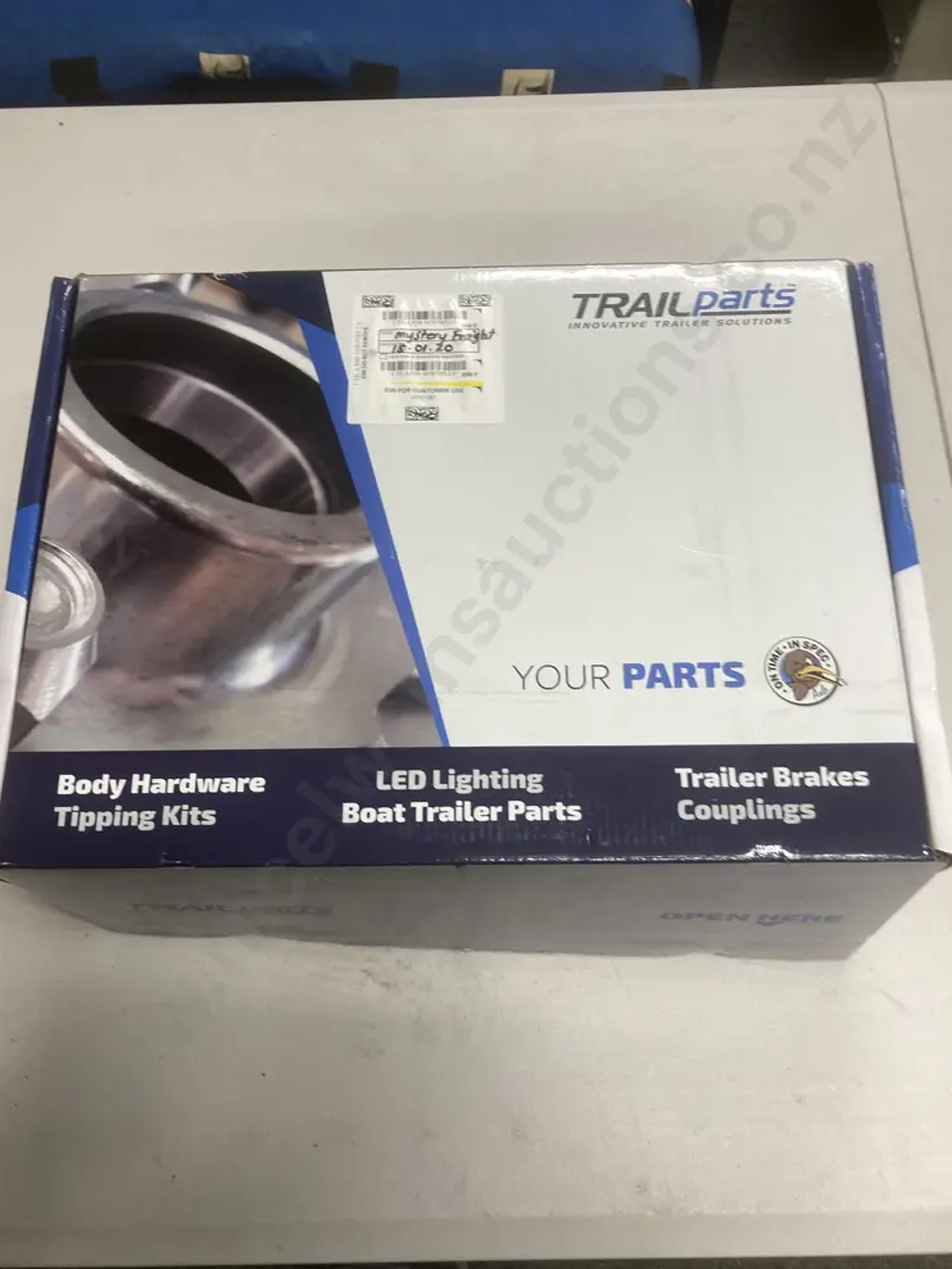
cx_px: 464
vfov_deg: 61.7
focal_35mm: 29
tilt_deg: -69.3
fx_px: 1063
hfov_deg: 48.2
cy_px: 635
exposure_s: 1/50
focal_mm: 3.99
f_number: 1.8
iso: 50
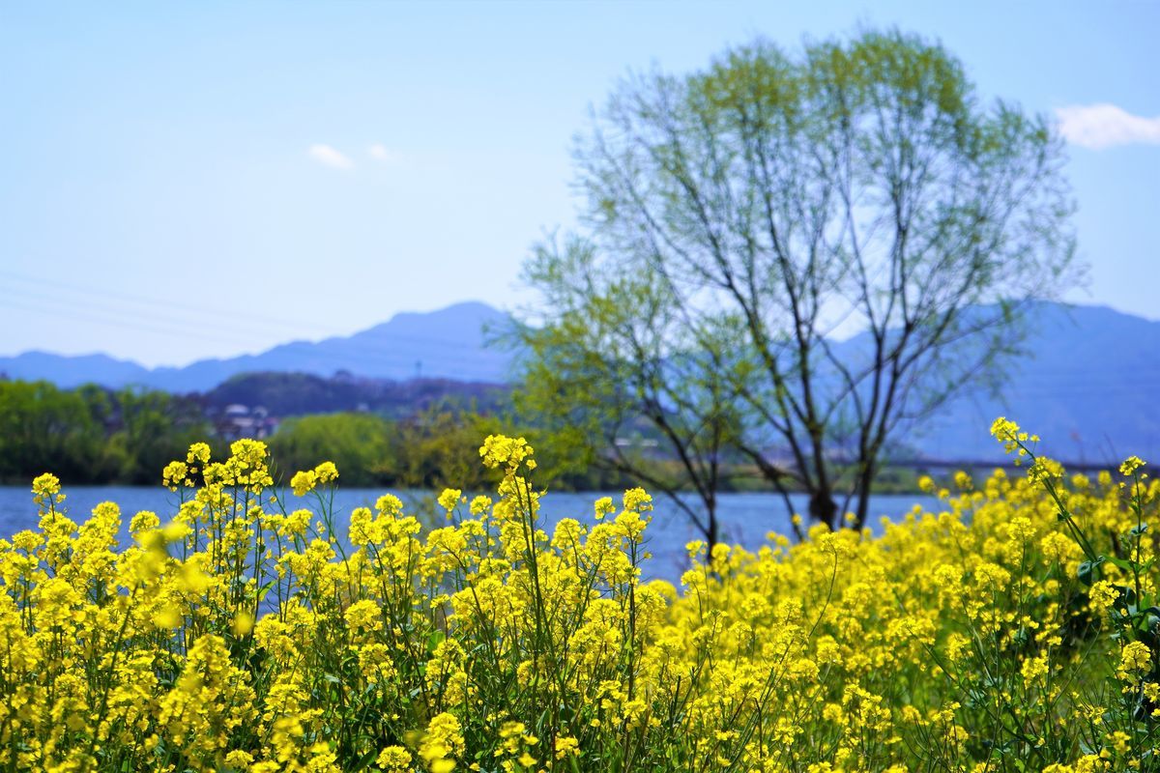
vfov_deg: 19.5
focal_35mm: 70
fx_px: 2255
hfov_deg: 28.8
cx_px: 580
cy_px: 386
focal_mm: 70
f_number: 5.6
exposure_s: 1/320
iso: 100
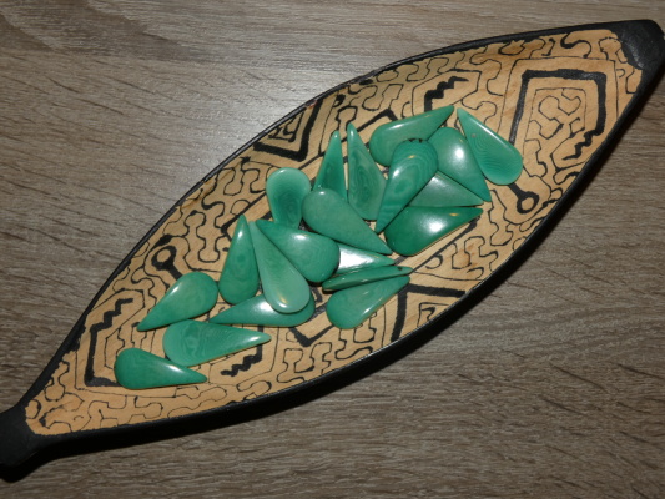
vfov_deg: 27.5
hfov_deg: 36.2
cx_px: 332
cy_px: 250
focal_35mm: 53
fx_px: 1018
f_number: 3.9
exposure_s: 1/125
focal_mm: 9.5
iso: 80
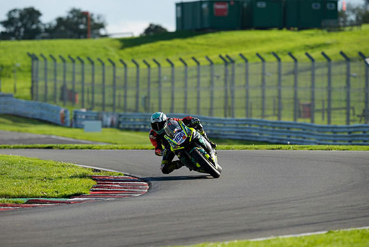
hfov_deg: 5.2
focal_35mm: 400
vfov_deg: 3.4
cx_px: 184
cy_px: 124
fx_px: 4101
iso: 125
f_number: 5.6
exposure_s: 1/400
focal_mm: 400
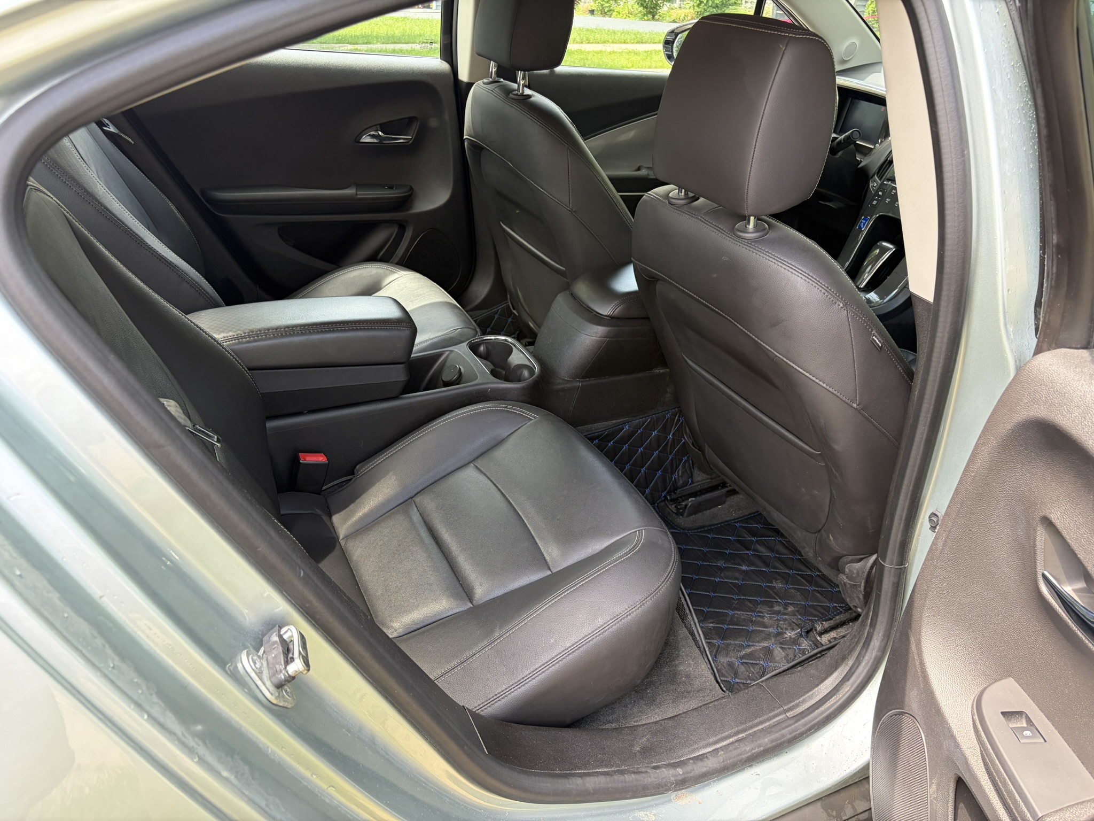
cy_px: 410
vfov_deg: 53.1
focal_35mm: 26
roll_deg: -1.8
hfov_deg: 67.3
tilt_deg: -26.9
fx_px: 822
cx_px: 547
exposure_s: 1/141
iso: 100
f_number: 1.6
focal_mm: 5.96
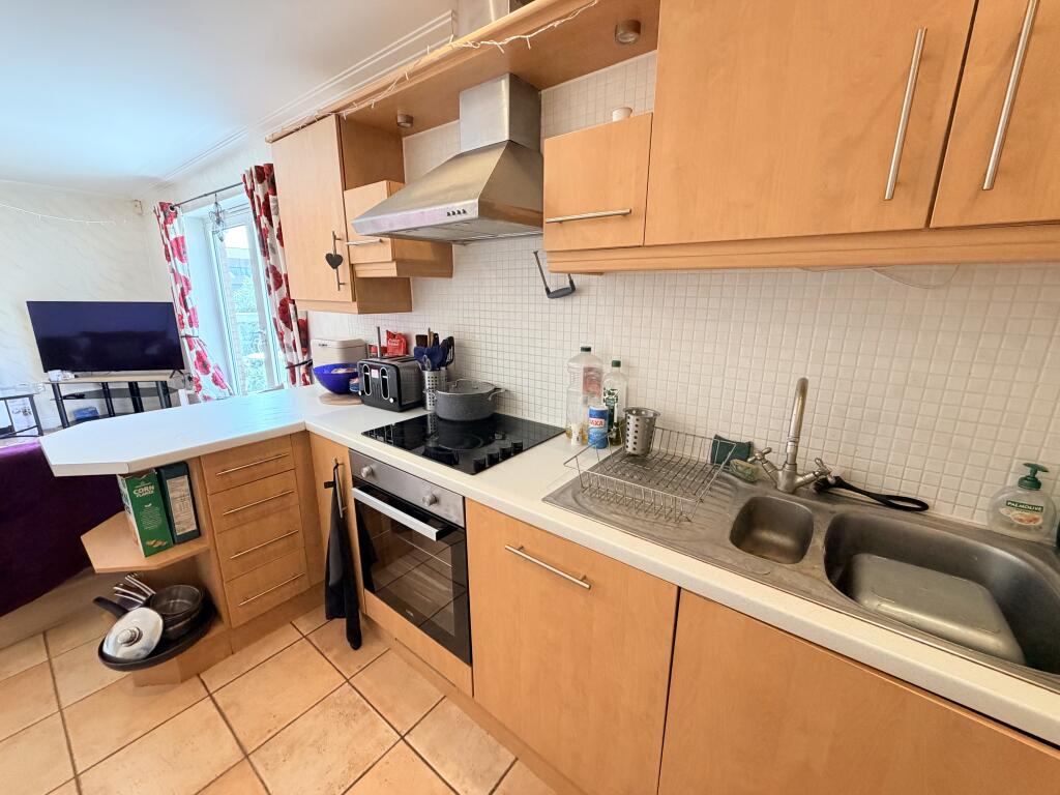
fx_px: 429
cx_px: 530
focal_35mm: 14
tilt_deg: -14.7
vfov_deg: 85.7
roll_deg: +0.5
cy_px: 398
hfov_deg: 102.1
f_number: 2.2
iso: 320
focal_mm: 2.22
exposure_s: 1/100
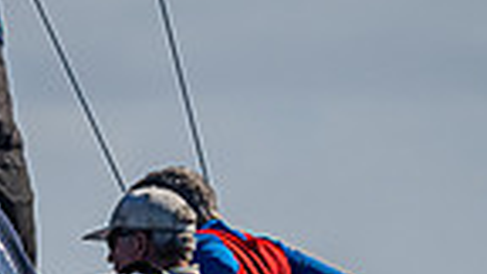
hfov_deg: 1.7
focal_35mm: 1258
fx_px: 16245
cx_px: -310
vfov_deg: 1.0
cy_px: 700
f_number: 5
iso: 400
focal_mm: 230
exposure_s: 1/6400
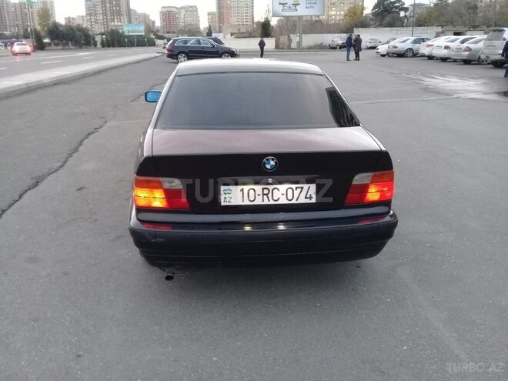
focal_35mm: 31
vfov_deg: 45.4
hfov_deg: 58.4
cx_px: 254
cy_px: 190
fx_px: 455
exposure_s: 1/25
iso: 200
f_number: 2.2
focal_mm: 3.3
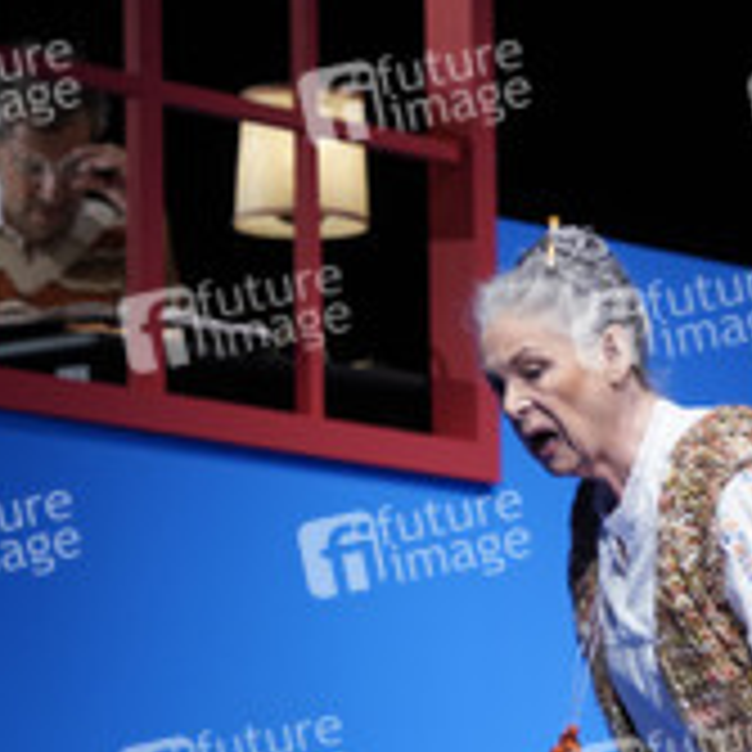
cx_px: 745
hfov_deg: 6.1
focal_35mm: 286
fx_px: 7029
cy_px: 432
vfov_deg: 6.1
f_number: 5.6
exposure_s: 1/400
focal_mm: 125
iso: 2000
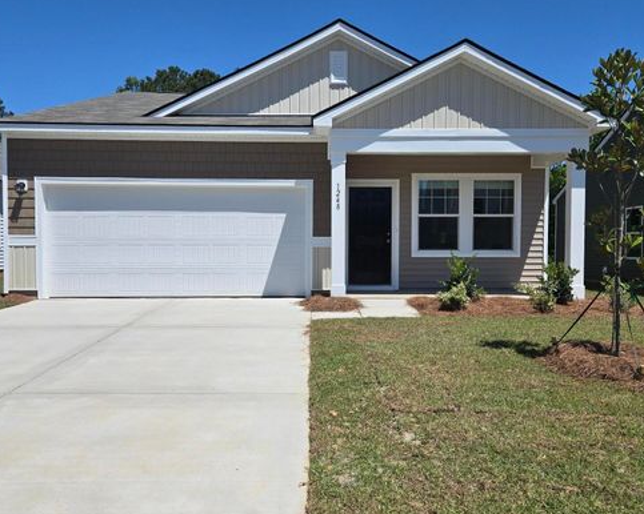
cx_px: 324
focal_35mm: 31
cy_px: 264
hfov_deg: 57.2
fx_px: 591
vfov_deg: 47.1
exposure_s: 1/3009
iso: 25
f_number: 1.8
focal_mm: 5.4
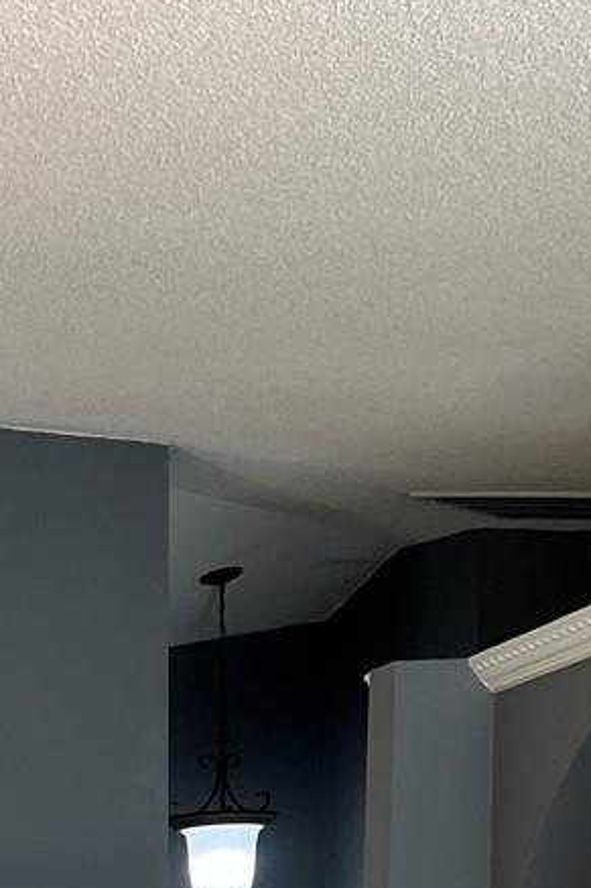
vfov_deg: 18.9
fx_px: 2440
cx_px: -829
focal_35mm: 99
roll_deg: +1.0
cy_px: 1195
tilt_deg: -1.6
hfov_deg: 11.4
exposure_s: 1/120
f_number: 1.5
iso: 64
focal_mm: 5.7
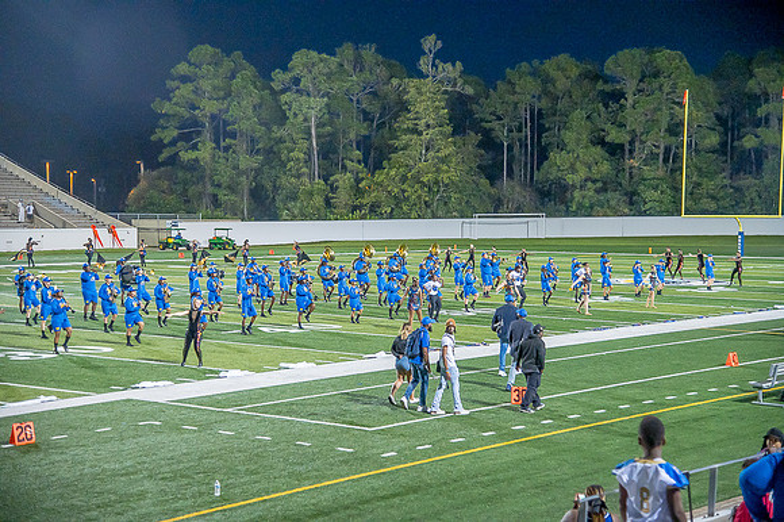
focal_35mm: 66
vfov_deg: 20.6
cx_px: 392
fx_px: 1436
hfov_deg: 30.5
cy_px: 261
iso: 2000
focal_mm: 66
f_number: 4
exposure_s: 1/200
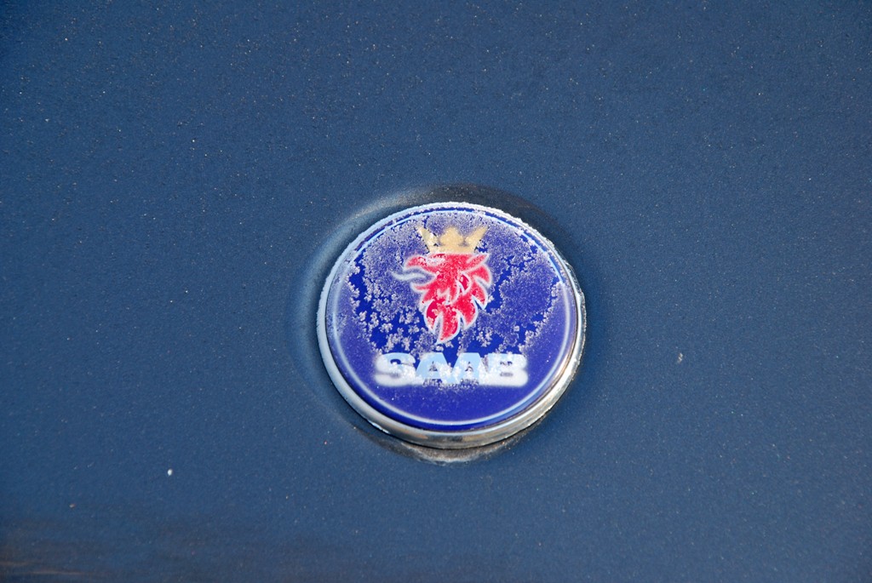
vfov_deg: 8.7
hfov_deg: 13.0
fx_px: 3819
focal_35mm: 158
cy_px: 292
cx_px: 436
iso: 200
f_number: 8
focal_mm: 105
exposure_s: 1/50
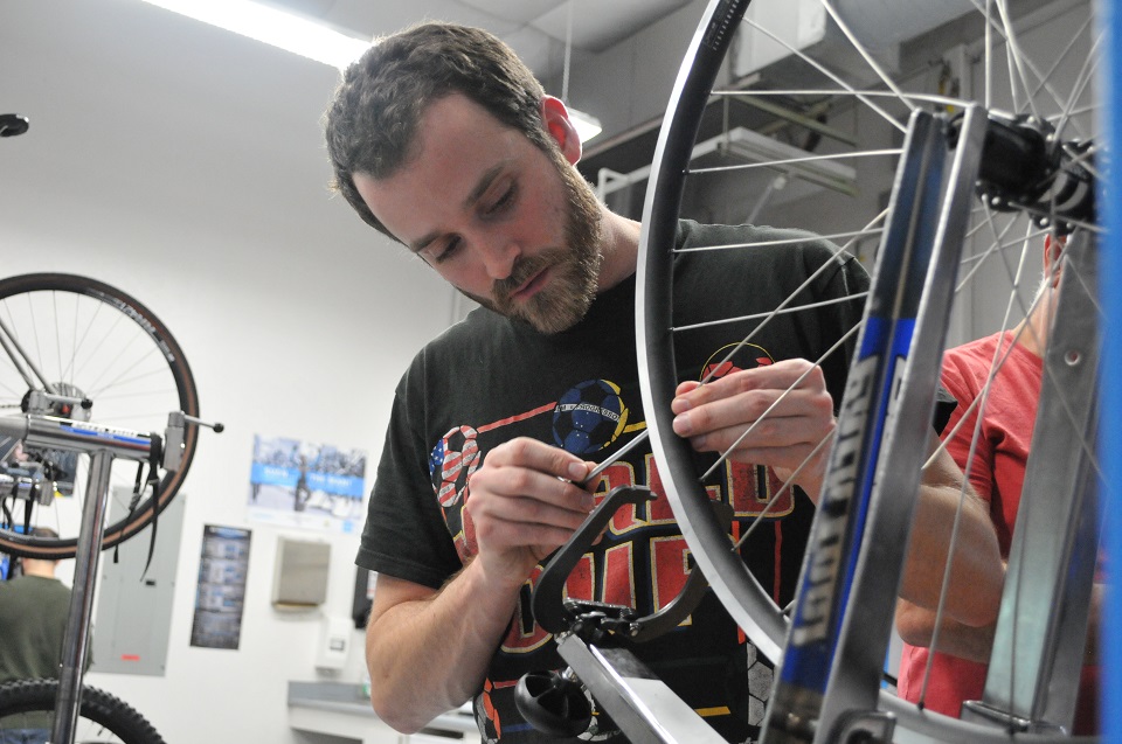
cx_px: 561
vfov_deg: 30.8
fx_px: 1354
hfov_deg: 45.0
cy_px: 372
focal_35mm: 44
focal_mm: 29
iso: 2000
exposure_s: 1/100
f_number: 4.8
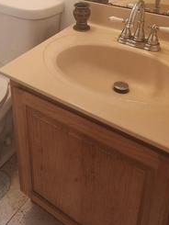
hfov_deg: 31.0
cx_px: 22
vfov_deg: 39.9
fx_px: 293
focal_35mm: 45
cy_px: 37
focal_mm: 5.4
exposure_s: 1/120
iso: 500
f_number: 1.8
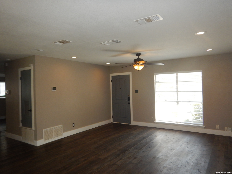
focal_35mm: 24
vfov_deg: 56.8
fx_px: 161
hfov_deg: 71.6
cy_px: 87
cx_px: 116
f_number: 2.8
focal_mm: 4.3
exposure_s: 1/200
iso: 180
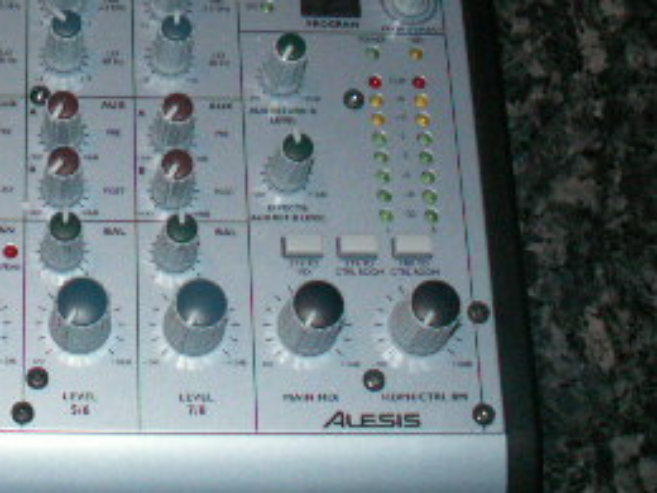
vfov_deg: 16.9
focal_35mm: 86
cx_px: 58
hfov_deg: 22.2
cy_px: 33
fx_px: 1632
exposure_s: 1/40
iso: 160
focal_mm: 5.86
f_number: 3.2
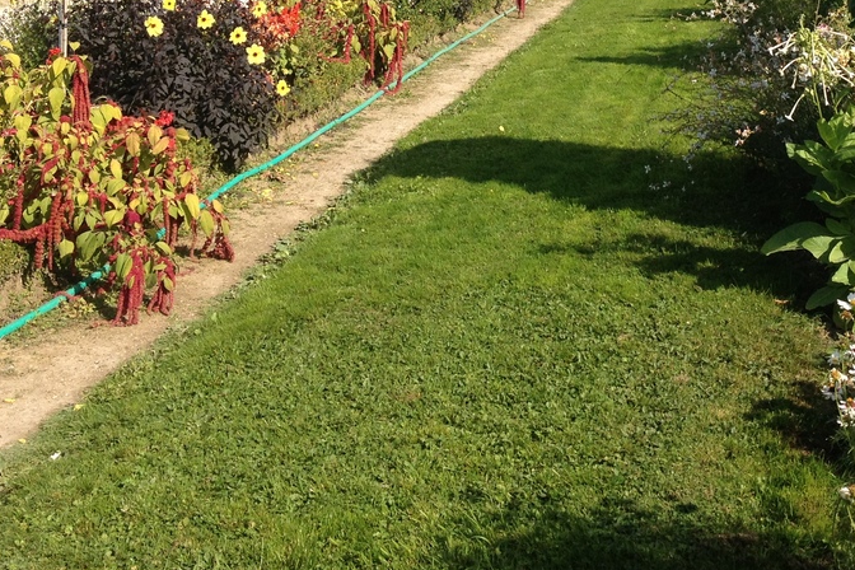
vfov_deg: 20.3
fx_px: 1544
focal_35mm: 65
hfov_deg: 30.6
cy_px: 6
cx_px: 606
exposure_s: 1/1381
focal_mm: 4.28
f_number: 2.4
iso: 50
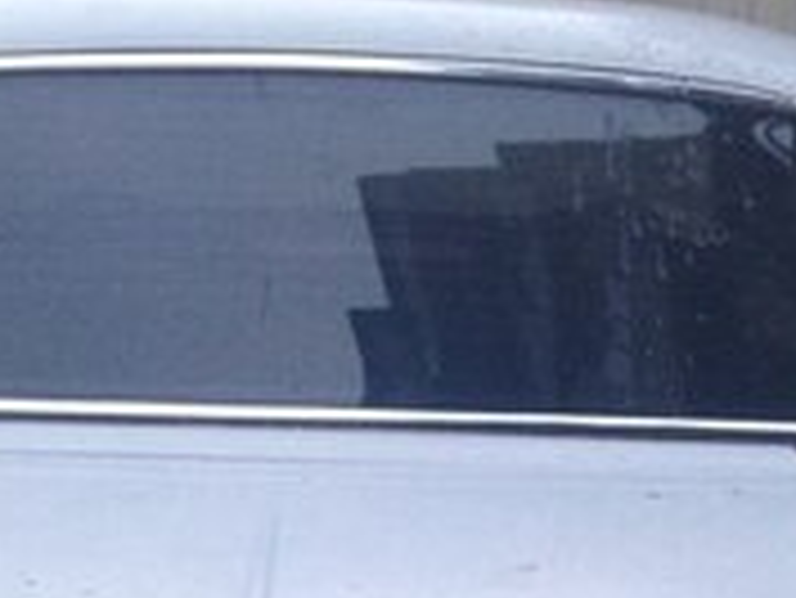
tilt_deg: -15.9
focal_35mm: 123
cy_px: 785
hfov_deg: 16.0
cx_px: 310
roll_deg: +5.3
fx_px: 2830
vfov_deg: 11.7
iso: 125
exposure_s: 1/20
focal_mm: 4.12
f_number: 2.4
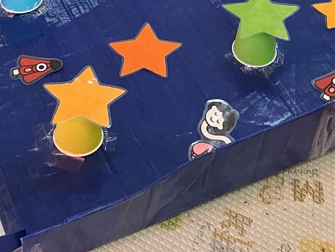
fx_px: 871
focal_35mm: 90
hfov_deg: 21.8
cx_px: 183
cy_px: -121
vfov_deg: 15.2
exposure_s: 1/60
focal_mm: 3
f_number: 1.8
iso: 80
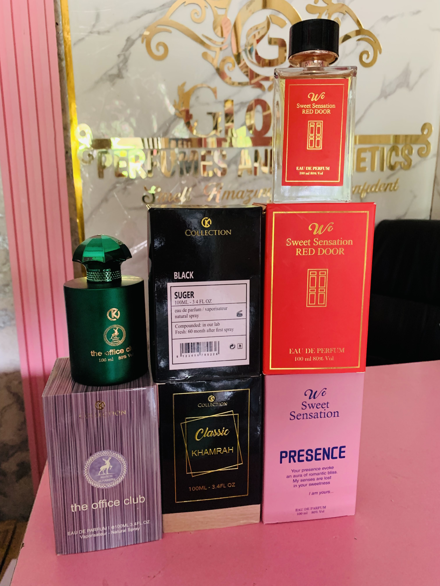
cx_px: 220
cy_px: 293
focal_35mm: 26
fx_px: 441
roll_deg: +1.5
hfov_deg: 53.1
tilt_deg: -12.2
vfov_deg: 67.3
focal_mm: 4.25
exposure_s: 1/40
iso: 400
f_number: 1.8
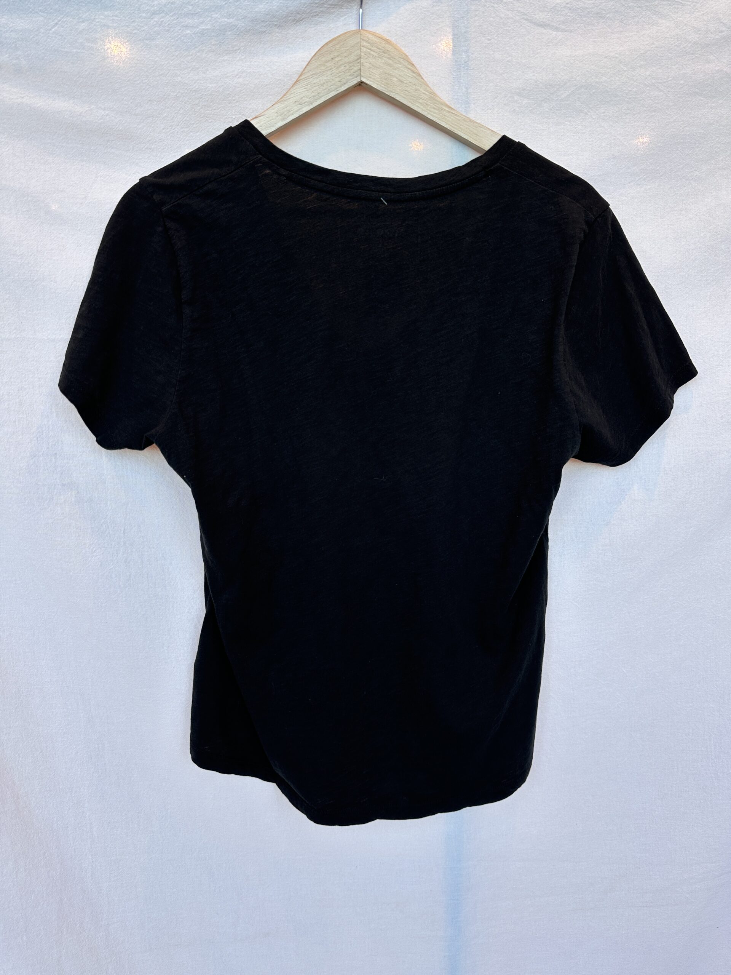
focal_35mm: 24
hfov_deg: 56.8
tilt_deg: -7.8
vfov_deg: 71.6
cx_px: 366
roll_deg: +0.3
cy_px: 488
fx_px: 676
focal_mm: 6.86
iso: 50
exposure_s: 1/109
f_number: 1.78
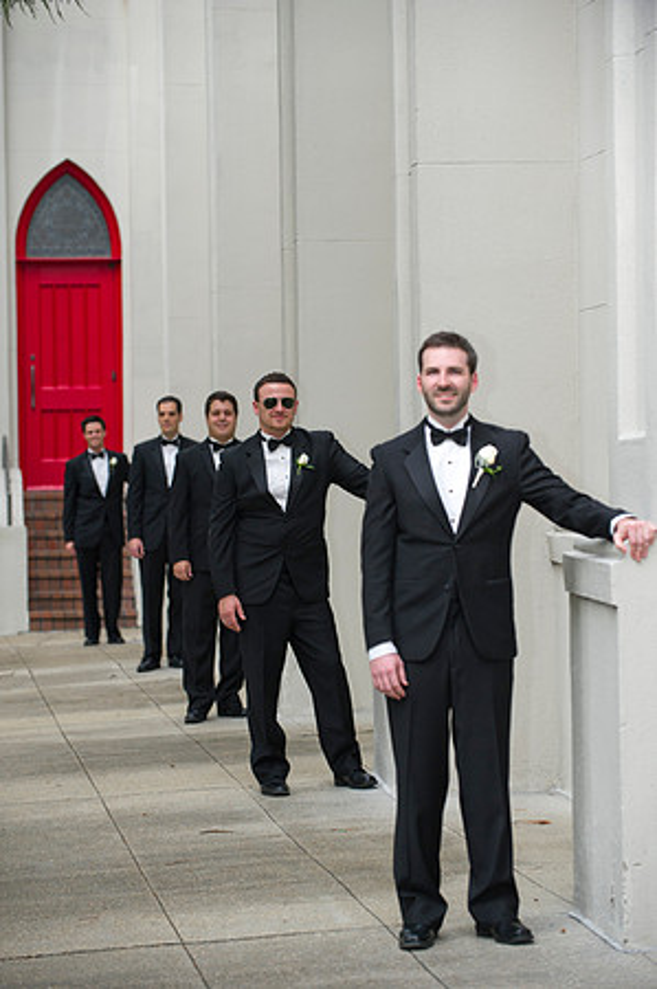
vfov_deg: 17.1
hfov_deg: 11.4
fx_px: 3292
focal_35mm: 120
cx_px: 328
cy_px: 494
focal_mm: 120
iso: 400
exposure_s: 1/125
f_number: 3.5
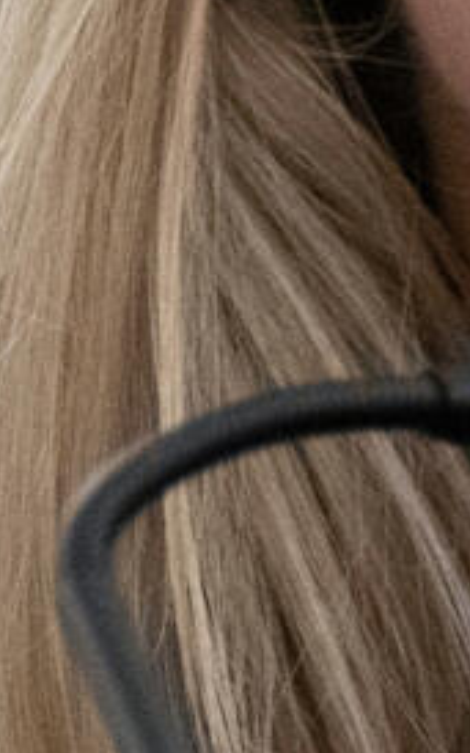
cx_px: 1440
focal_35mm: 1727
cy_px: 18
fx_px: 35431
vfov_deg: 1.2
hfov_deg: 0.8
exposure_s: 1/320
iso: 6400
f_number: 4
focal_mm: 227
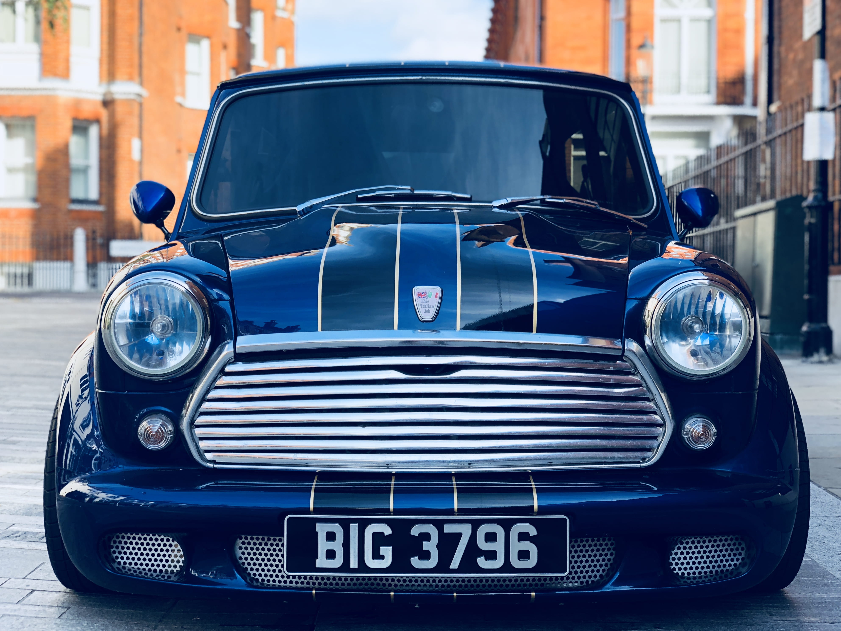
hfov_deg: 36.8
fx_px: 1263
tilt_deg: -0.5
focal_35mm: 52
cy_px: 316
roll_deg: +1.5
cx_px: 420
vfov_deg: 28.0
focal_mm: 6
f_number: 2.4
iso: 16
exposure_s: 1/214
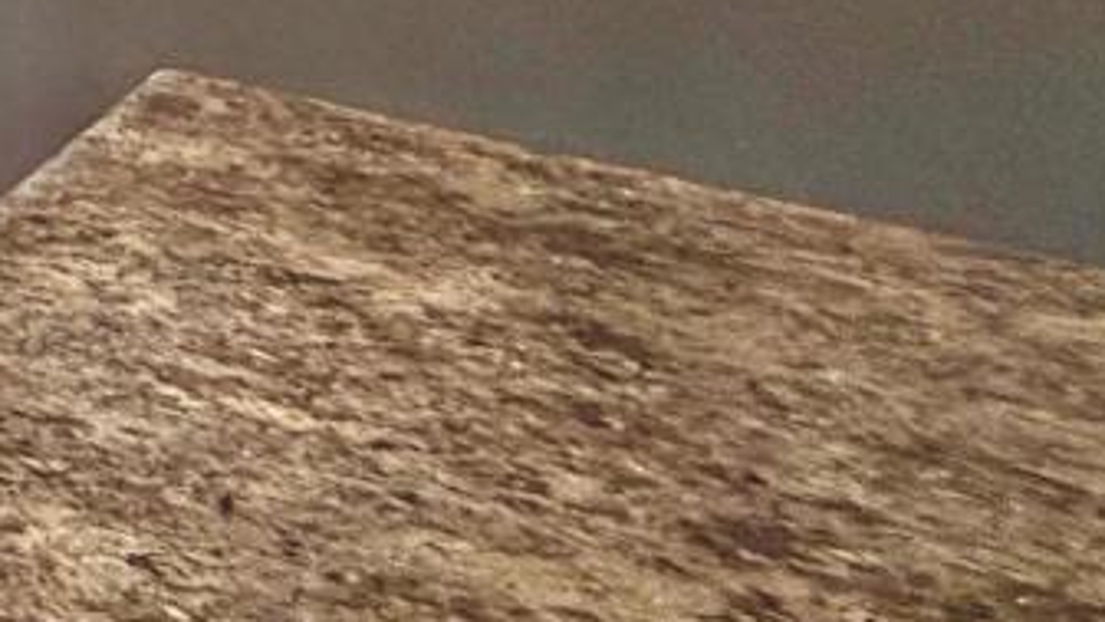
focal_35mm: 68
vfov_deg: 15.0
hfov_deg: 18.1
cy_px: -548
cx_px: -1197
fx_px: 1992
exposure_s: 1/60
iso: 200
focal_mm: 2.22
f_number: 2.2
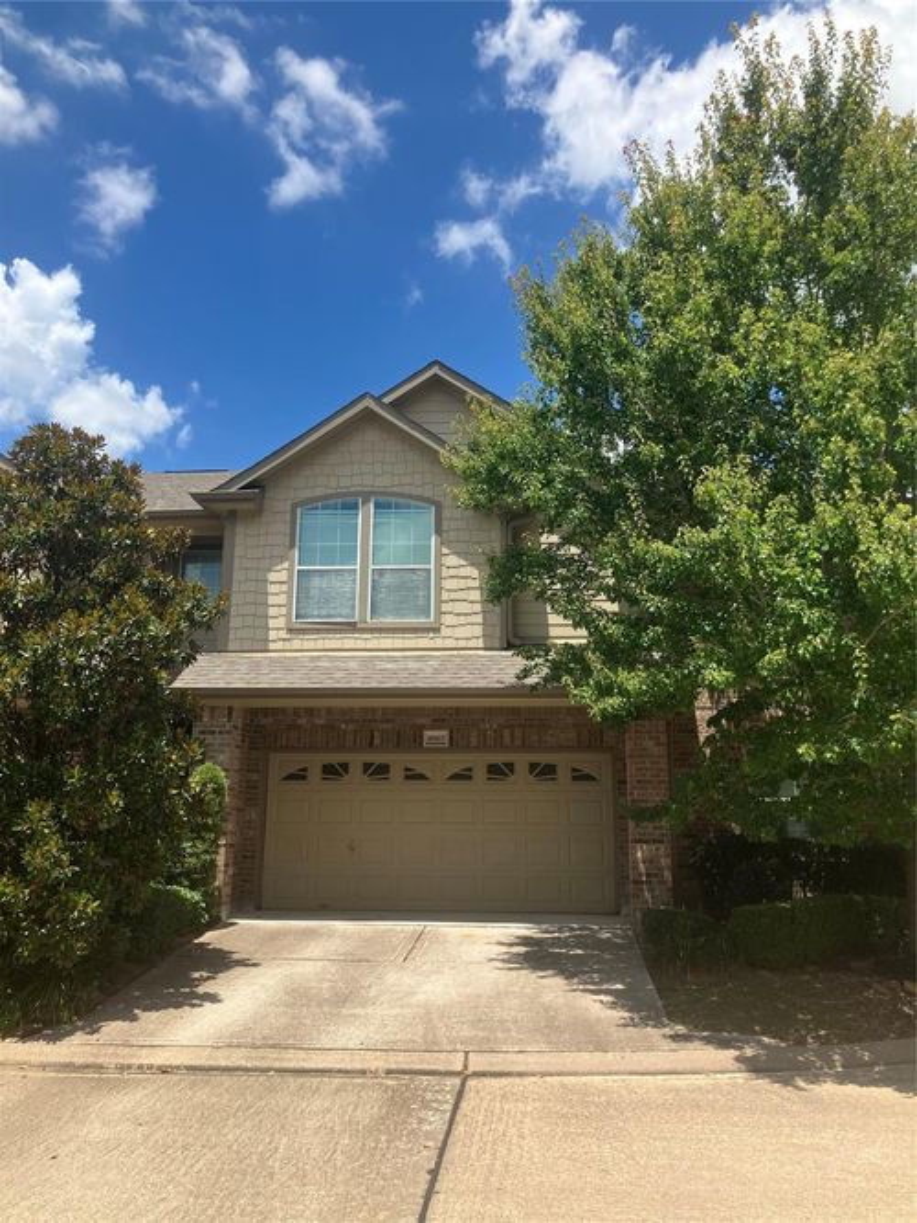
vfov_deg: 63.5
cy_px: 612
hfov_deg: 49.7
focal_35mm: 28
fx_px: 989
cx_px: 458
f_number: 1.8
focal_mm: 3.99
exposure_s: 1/1675
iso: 32
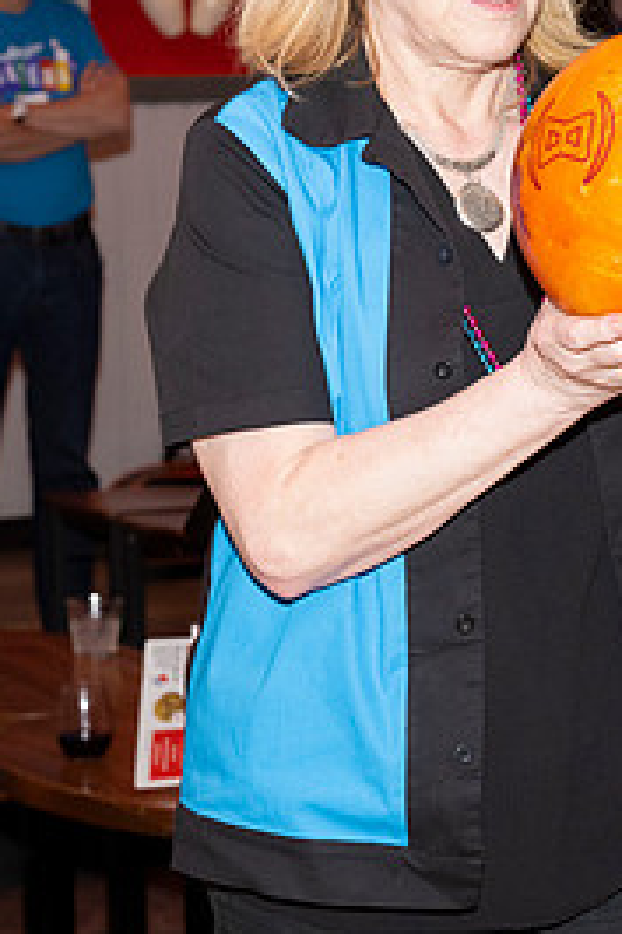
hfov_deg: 10.4
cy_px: 365
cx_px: 422
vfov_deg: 15.5
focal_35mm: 132
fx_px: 3425
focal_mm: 52
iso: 2000
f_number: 5.6
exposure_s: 1/100
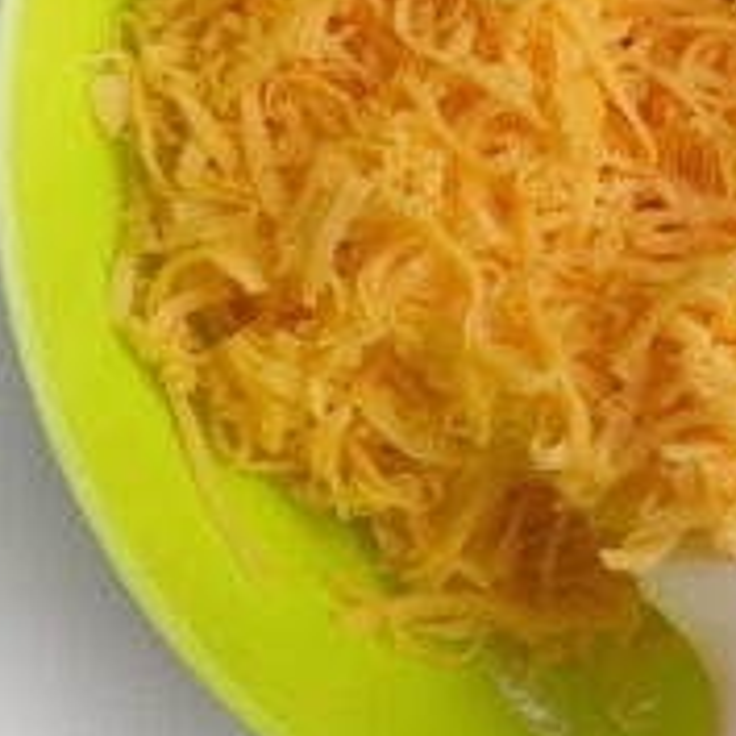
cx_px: 844
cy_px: 222
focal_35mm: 75
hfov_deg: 21.6
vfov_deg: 22.9
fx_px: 1804
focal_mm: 5.4
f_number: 1.9
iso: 50
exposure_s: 1/296
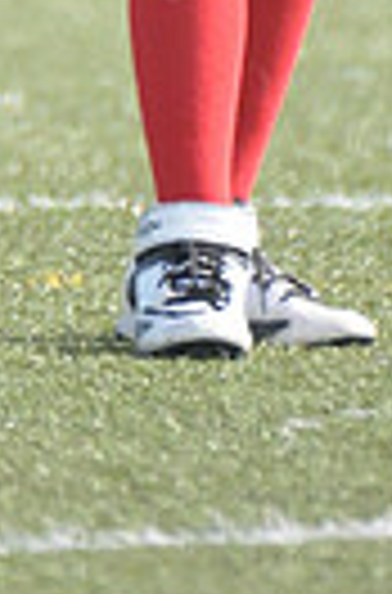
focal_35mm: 2643
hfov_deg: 0.5
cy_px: -482
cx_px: 128
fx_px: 43510
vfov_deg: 0.8
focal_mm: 400
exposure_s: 1/4000
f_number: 4
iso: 1600
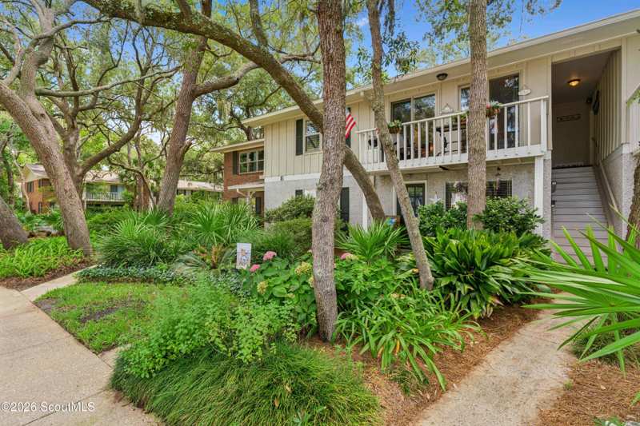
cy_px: 213
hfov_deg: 93.3
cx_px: 320
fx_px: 302
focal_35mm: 17
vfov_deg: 70.4
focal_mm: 17
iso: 250
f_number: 8
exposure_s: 1/40
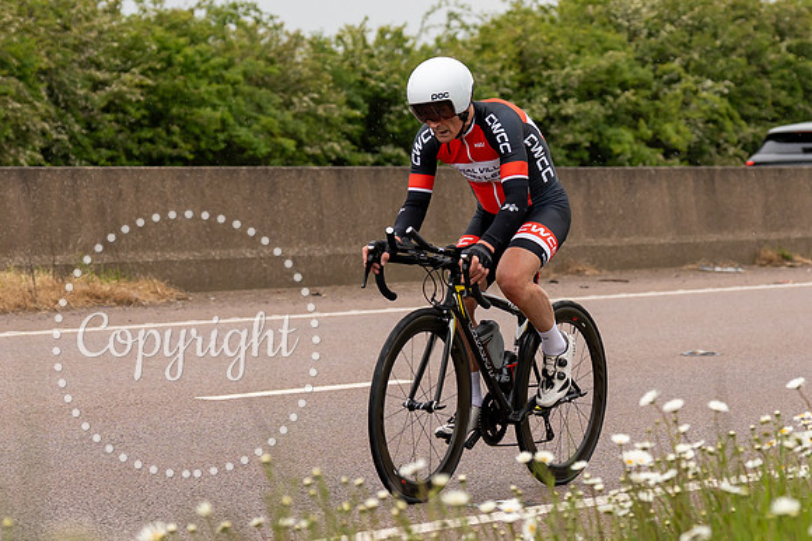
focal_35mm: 182
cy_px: 219
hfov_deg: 11.3
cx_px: 452
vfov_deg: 7.5
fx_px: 4111
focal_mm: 70
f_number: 3.5
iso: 250
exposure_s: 1/1000
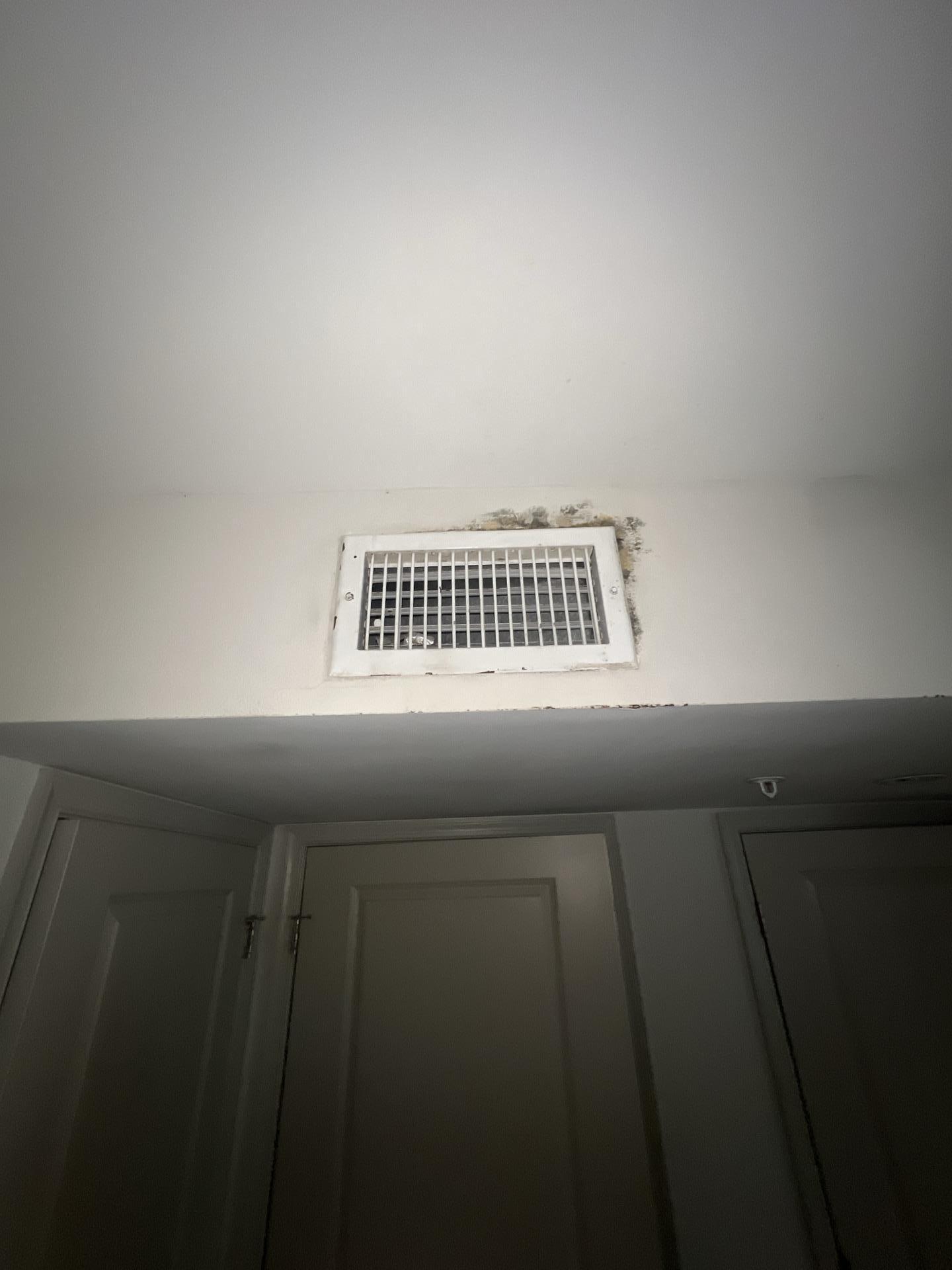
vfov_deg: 106.2
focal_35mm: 13
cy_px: 635
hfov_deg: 89.9
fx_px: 477
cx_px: 476
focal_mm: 1.57
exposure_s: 1/60
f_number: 1.8
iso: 500
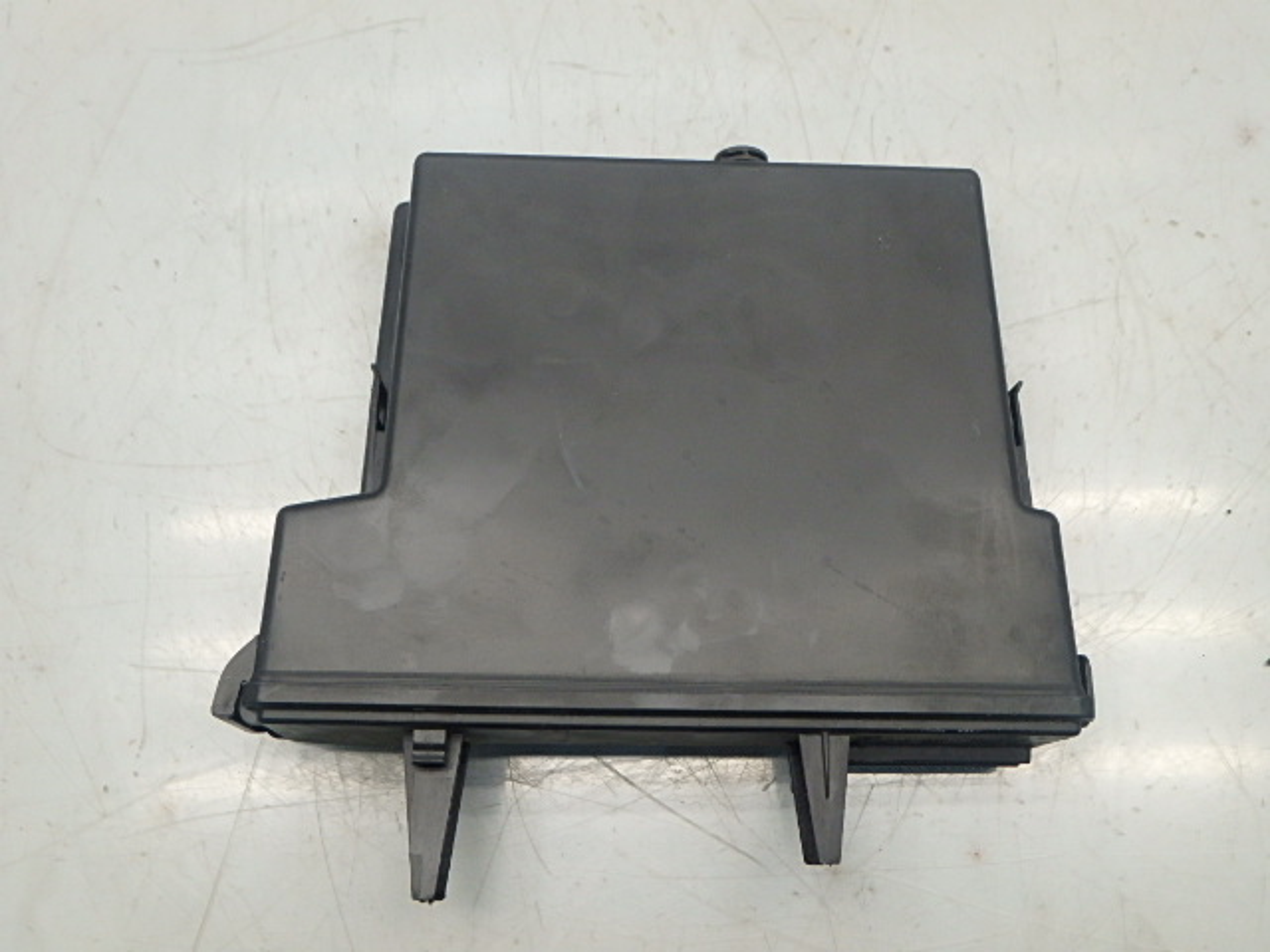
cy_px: 476
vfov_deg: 41.8
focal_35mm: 34
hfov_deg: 54.0
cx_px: 635
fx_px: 1247
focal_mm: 6
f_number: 4.9
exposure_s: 1/40
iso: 250
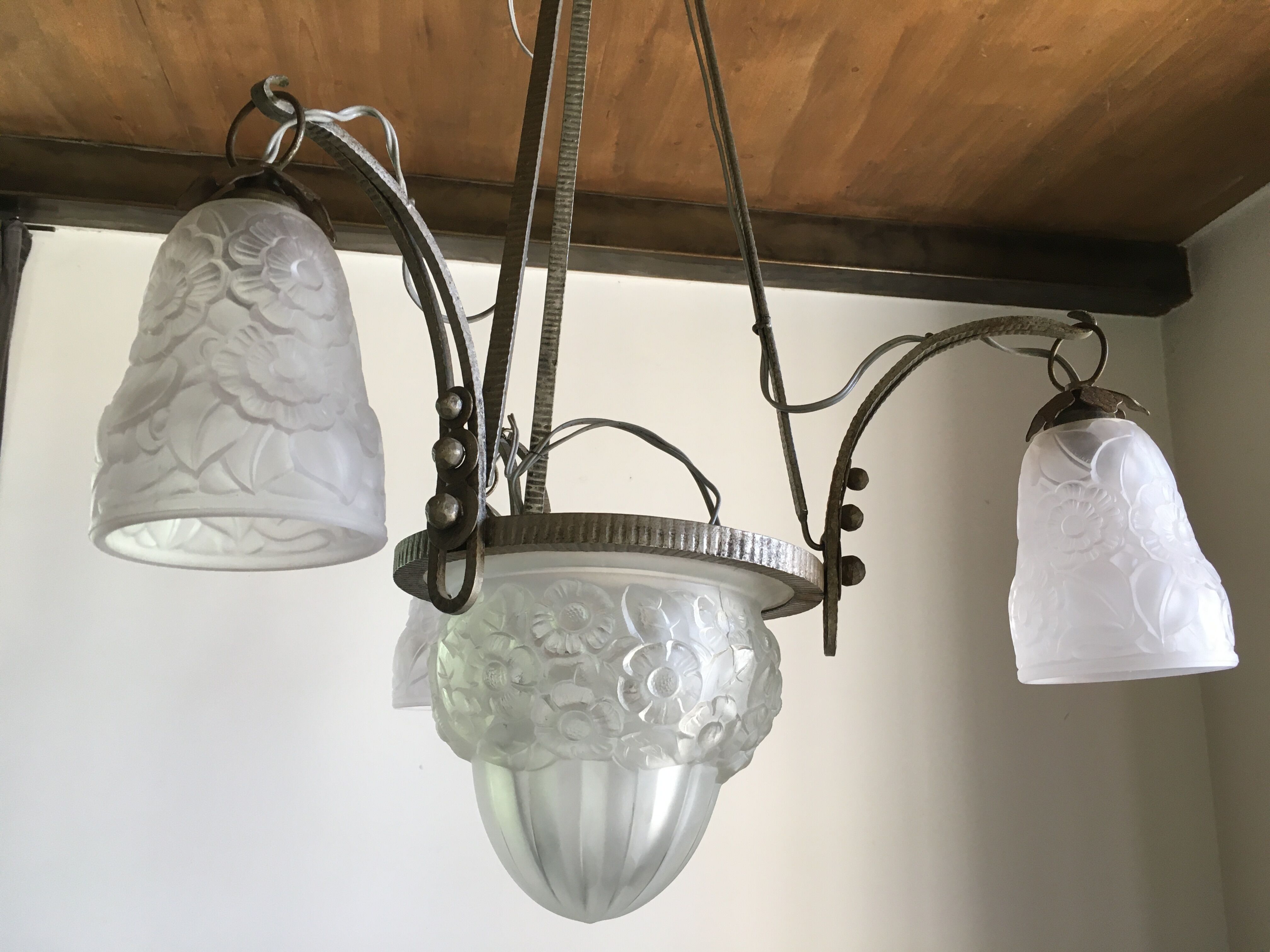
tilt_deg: +14.7
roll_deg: -1.3
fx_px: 1064
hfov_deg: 61.7
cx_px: 635
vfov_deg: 48.2
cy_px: 476
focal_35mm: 29
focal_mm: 4.15
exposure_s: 1/33
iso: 50
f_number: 2.2
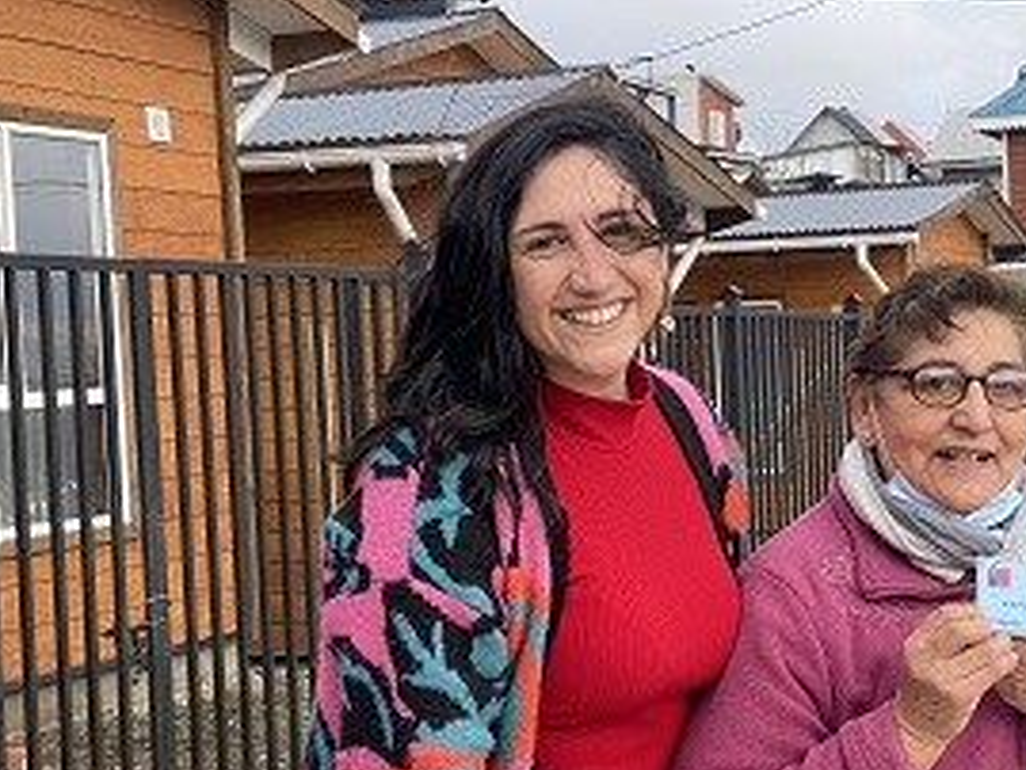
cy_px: 509
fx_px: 2313
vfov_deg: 18.9
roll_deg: +2.1
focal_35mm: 78
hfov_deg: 24.8
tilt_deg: -2.7
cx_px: 748
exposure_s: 1/872
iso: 20
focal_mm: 6
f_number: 2
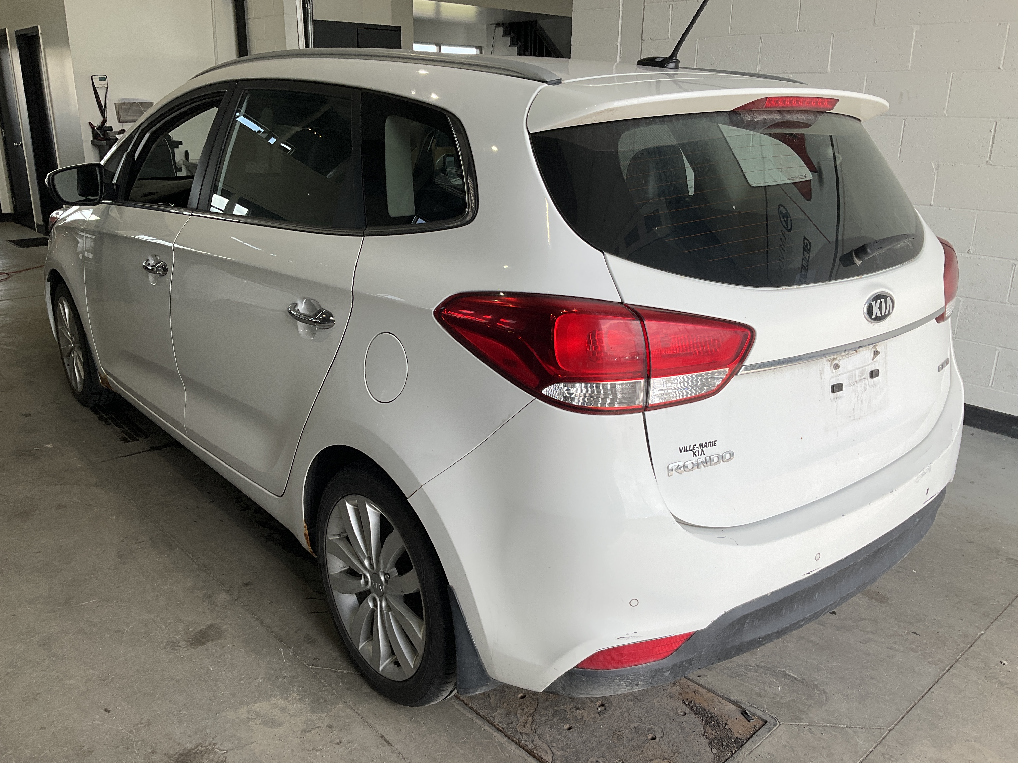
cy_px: 382
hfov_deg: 61.7
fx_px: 853
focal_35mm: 29
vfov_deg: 48.2
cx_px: 509
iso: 25
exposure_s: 1/406
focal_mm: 3
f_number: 1.8
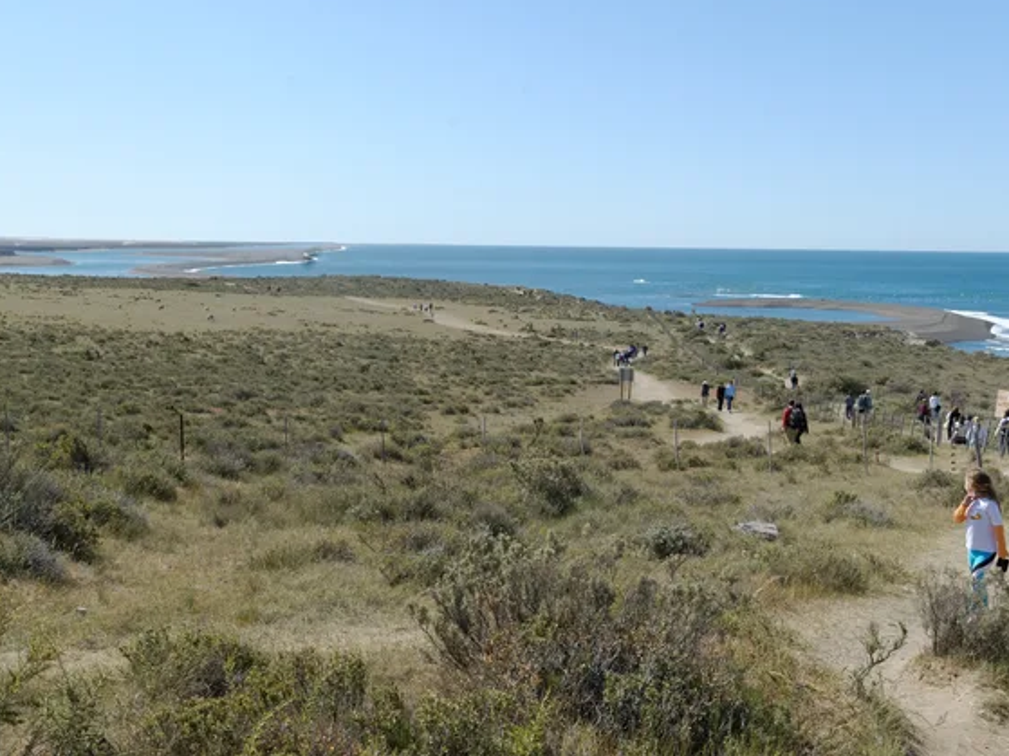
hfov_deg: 43.8
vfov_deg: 33.6
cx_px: 482
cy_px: 372
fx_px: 1253
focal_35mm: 43
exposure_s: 1/400
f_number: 11
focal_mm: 26
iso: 400
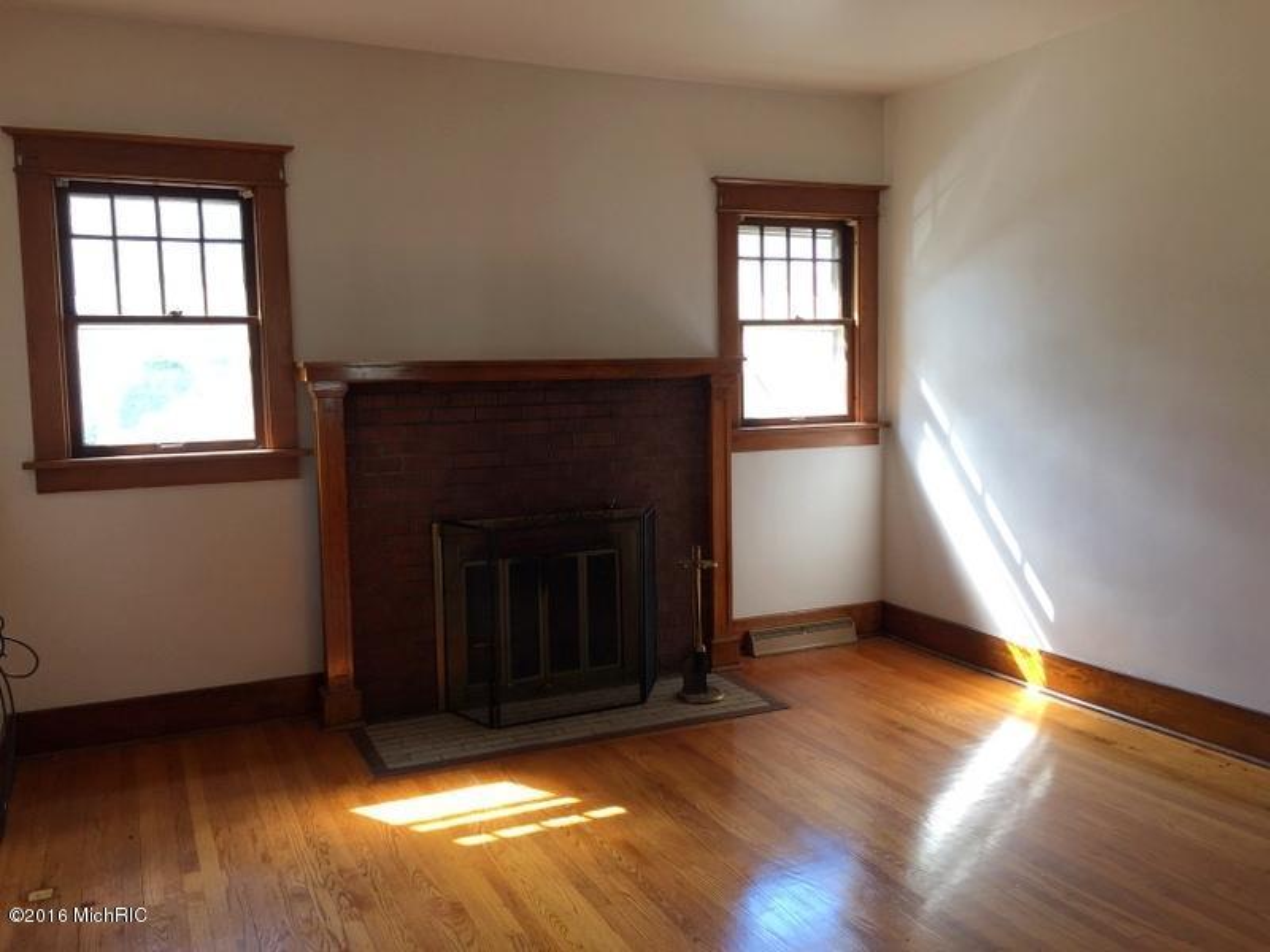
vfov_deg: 48.2
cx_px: 635
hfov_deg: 61.7
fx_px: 1064
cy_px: 476
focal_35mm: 29
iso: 40
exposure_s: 1/60
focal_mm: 4.15
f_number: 2.2
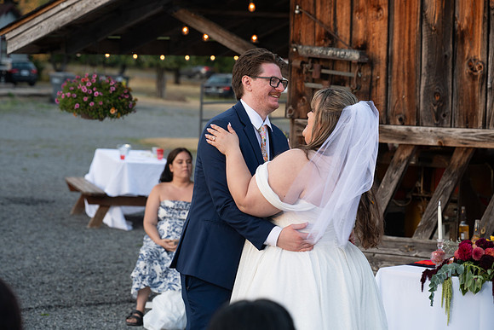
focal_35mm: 119
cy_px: 165
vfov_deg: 11.5
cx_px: 247
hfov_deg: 17.2
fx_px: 1633
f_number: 5.6
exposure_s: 1/160
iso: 400
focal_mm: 119
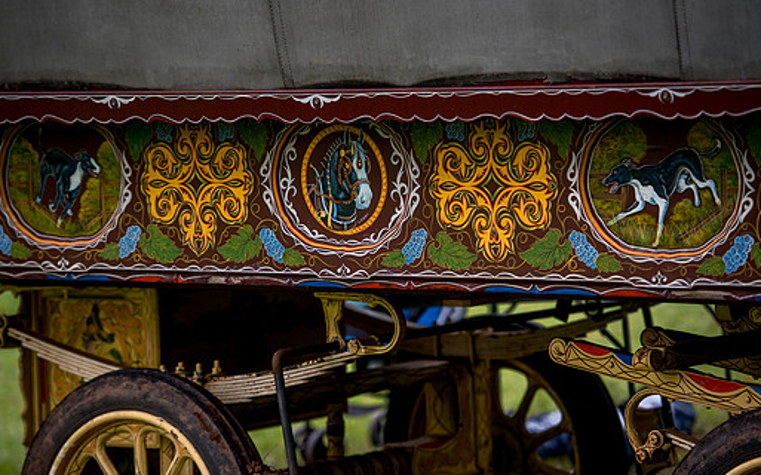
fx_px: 3586
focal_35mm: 173
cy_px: 252
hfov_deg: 12.1
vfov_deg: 7.6
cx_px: 365
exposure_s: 1/250
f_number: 3.2
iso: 160
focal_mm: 150
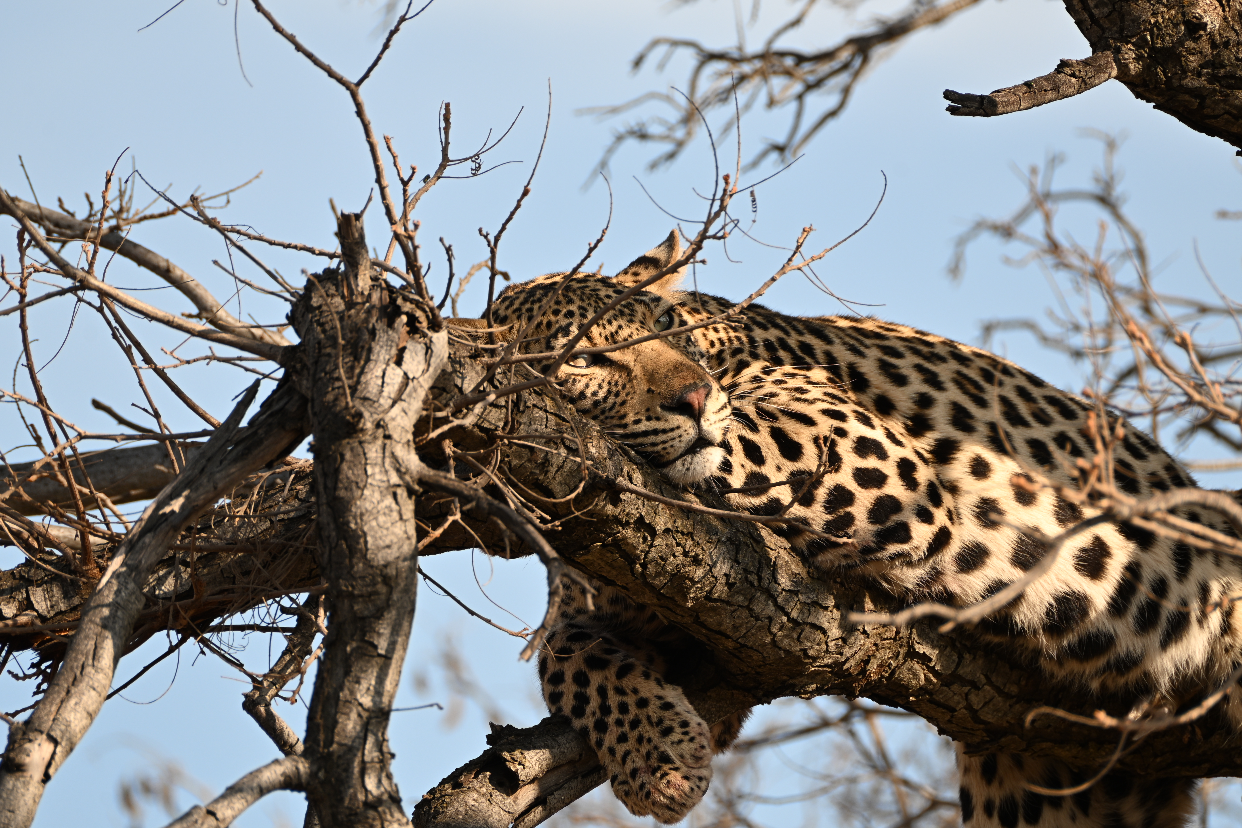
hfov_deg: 3.4
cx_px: 622
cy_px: 414
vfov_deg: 2.3
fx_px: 20733
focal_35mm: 601
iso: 100
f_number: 8
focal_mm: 400
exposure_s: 1/60
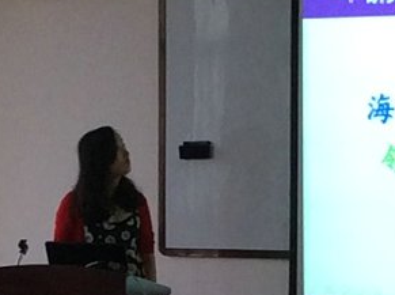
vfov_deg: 6.4
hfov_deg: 8.7
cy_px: 438
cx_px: 220
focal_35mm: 227
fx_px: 2585
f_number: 2.4
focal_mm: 3.3
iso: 50
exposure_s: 1/24
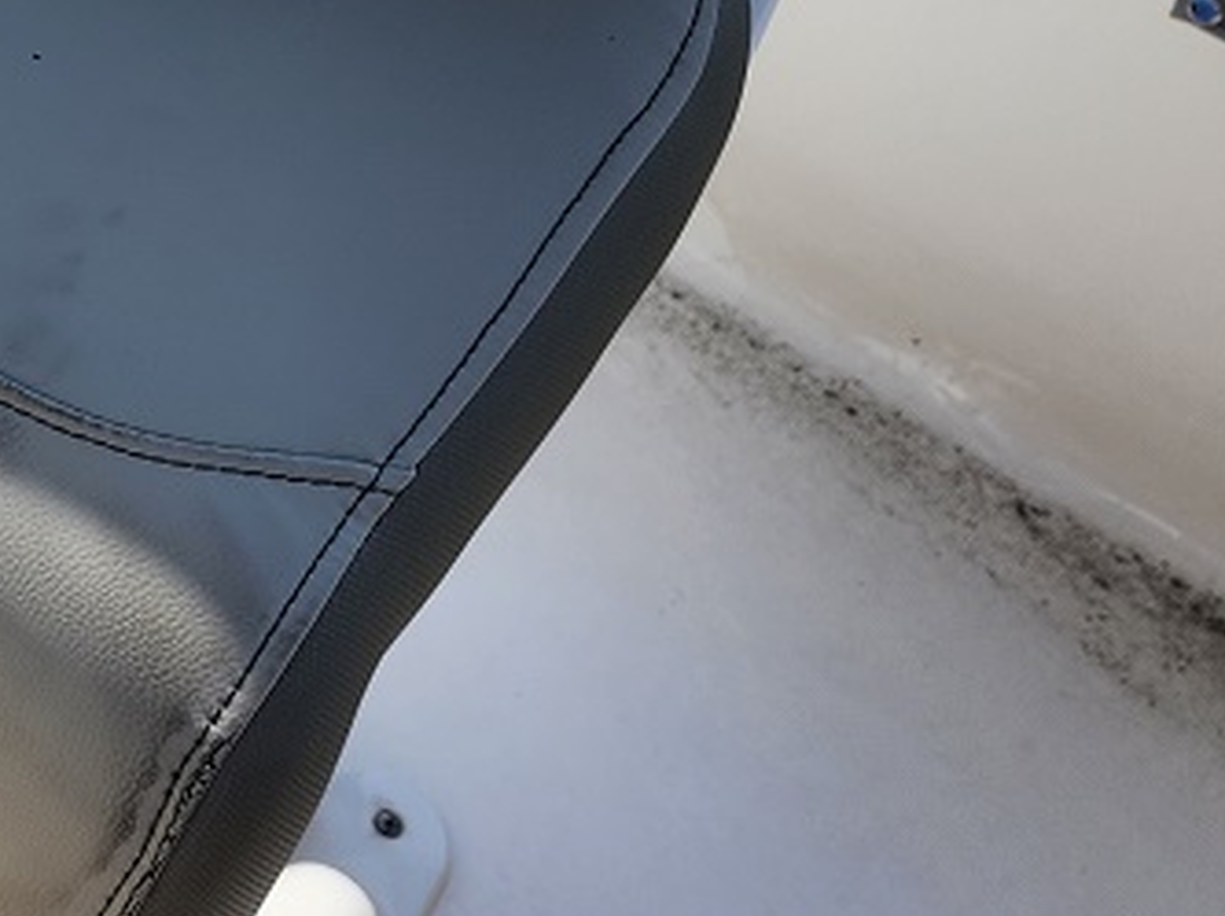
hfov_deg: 20.4
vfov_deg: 16.3
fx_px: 2934
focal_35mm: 83
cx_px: -578
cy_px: -441
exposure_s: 1/2259
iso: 25
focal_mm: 5.54
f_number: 1.8
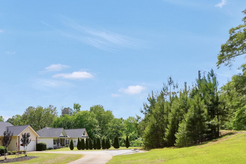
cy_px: 145
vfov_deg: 42.9
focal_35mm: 28
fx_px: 191
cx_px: 30
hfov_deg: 57.3
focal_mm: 10
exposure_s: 1/160
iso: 100
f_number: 10
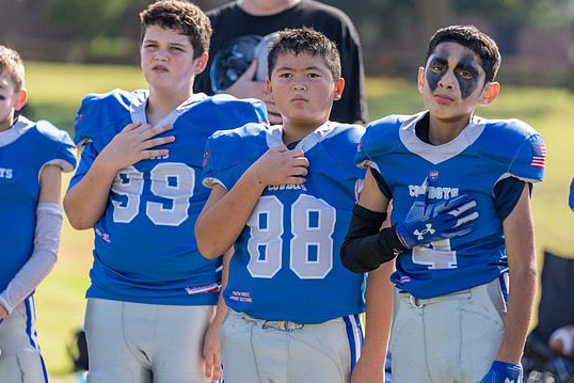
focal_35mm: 209
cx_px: 272
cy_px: 179
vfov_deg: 6.6
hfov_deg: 9.8
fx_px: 3333
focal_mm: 194
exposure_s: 1/500
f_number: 3.5
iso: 100
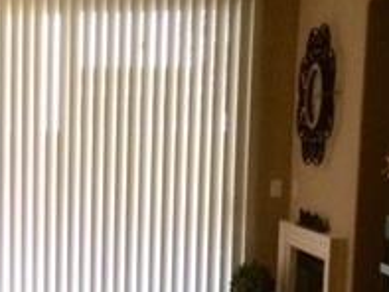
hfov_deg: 20.0
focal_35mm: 94
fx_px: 1057
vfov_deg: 15.5
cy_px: 278
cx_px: -30
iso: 250
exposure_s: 1/30
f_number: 2.2
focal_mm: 4.15
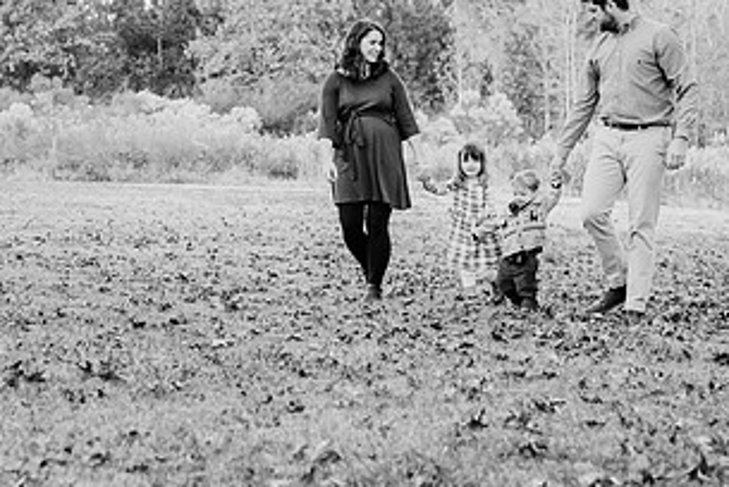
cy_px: 154
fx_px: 1926
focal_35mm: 95
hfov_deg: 21.4
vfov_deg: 14.4
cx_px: 289
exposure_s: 1/1000
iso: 500
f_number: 2.8
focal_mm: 50
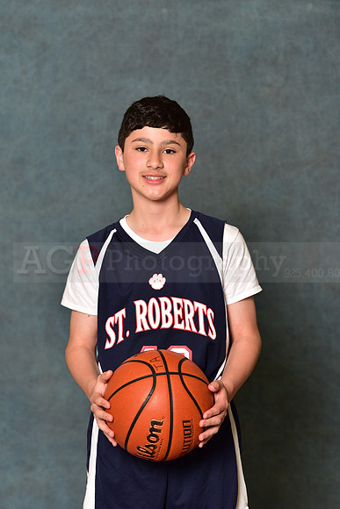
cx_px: 170
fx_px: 1642
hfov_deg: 11.8
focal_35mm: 116
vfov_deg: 17.6
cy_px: 254
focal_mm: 116
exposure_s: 1/200
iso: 320
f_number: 4.5
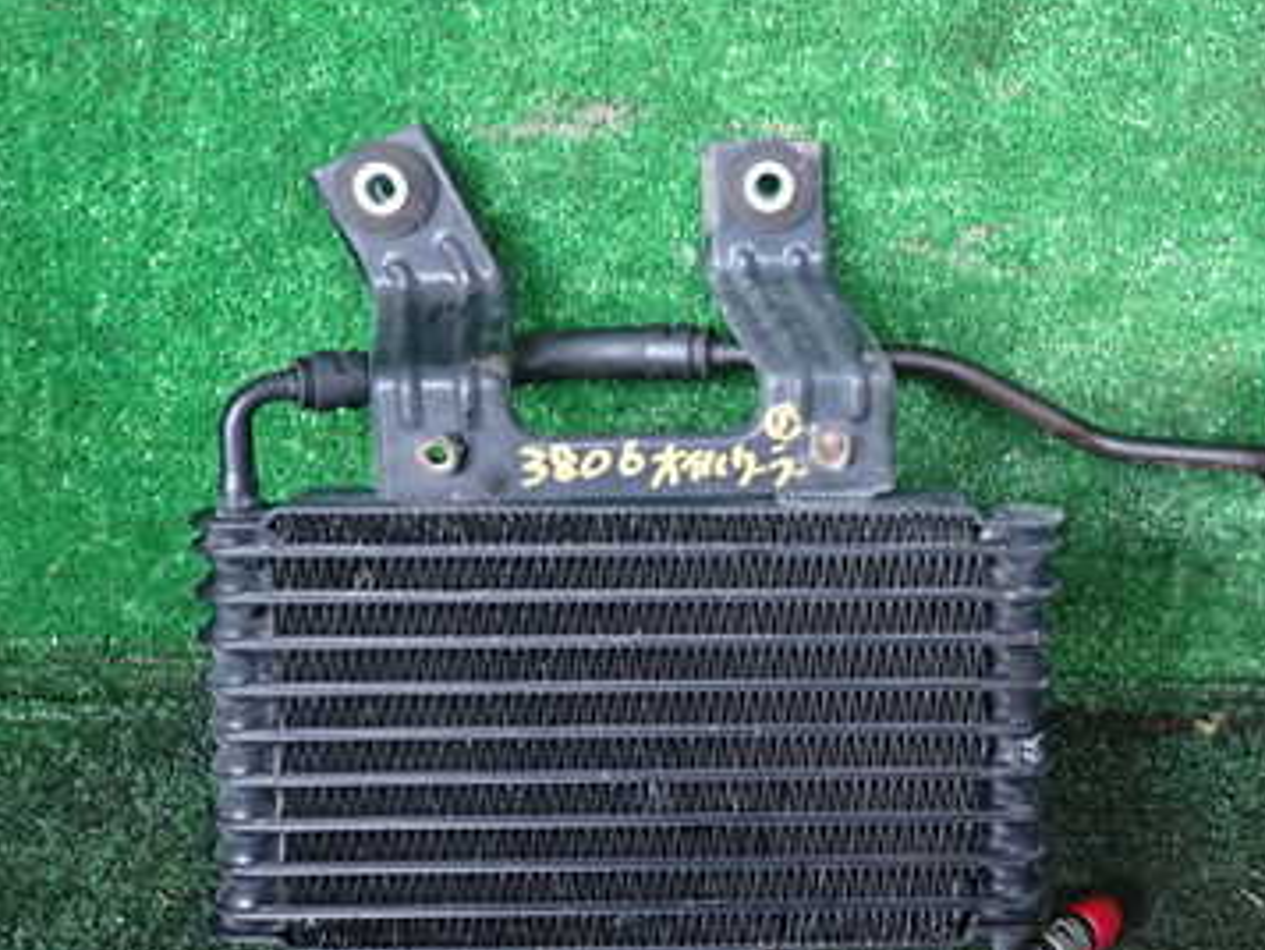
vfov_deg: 34.3
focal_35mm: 42
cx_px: 939
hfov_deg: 43.4
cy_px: 383
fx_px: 1535
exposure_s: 1/30
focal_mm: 4.5
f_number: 2
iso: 500
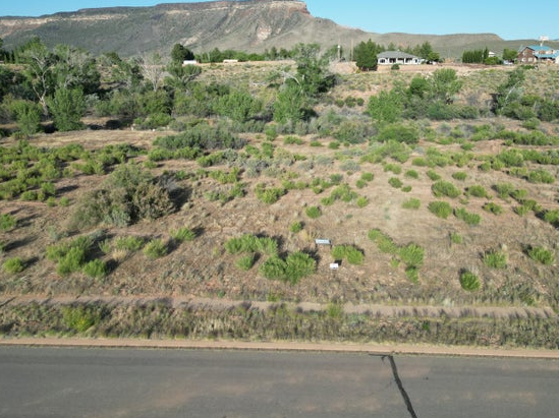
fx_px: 452
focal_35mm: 28
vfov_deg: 49.6
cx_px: 290
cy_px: 187
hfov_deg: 63.5
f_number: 1.7
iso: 100
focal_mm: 6.72
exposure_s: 1/2000
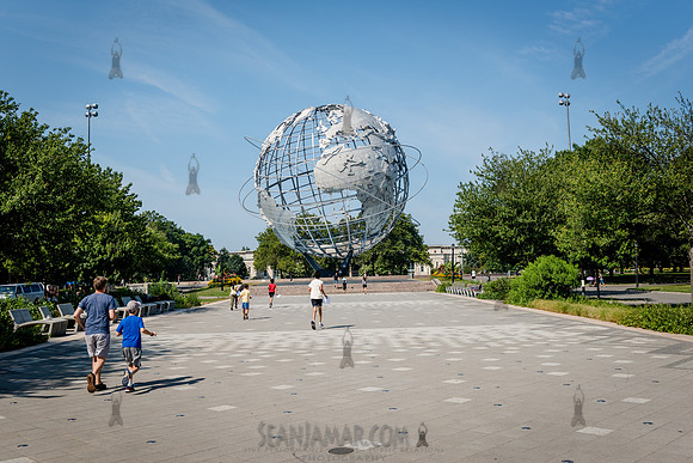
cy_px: 231
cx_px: 361
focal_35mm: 34
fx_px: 663
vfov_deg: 38.4
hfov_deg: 55.2
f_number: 5
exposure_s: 1/2000
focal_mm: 32
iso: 400
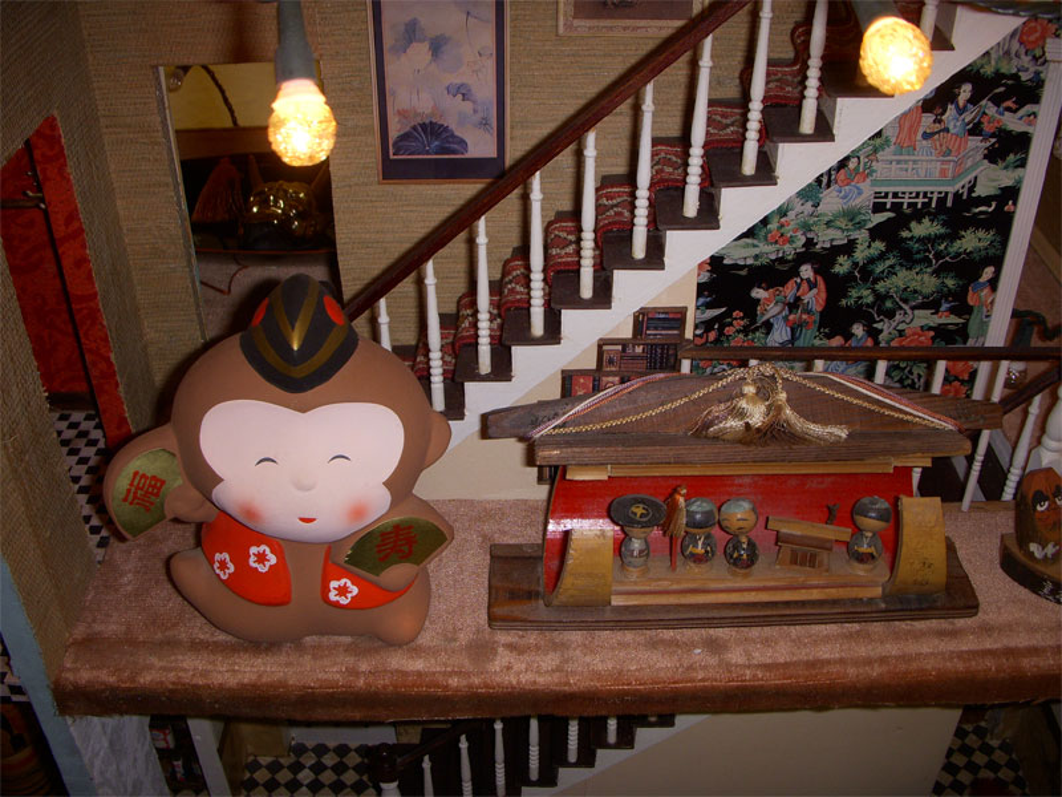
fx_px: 1166
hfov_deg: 49.0
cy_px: 398
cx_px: 531
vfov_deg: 37.7
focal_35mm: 38
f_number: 3.3
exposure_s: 1/30
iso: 100
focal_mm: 6.3
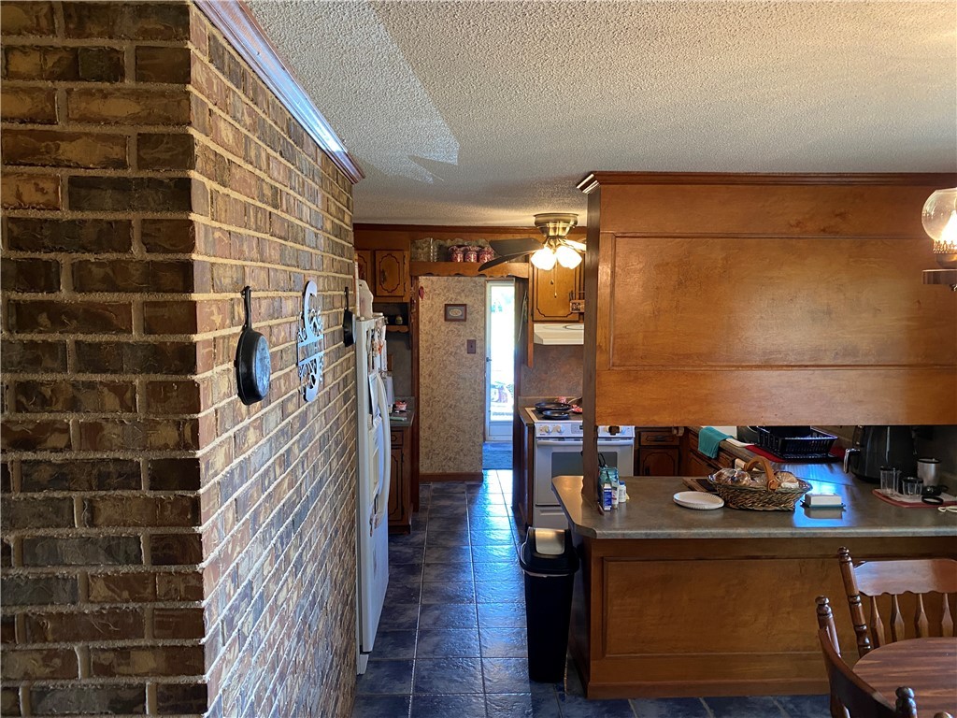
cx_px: 478
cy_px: 359
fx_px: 719
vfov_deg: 53.1
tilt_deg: -5.6
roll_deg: -0.6
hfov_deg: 67.3
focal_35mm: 26
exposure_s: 1/60
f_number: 1.8
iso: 200
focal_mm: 4.25
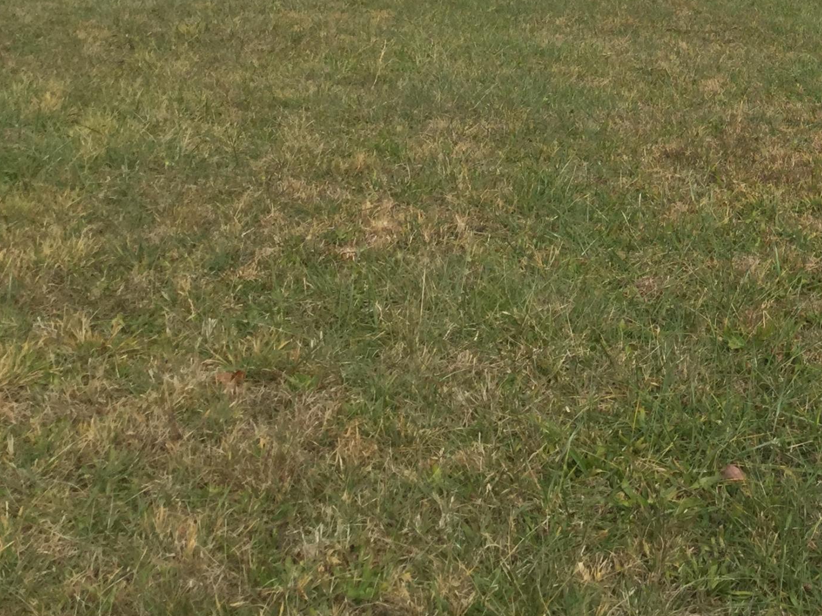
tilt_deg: -4.5
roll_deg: -0.1
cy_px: -39
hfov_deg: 26.8
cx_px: 885
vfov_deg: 21.0
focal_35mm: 67
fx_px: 1591
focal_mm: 3.3
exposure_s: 1/1481
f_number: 2.4
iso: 25
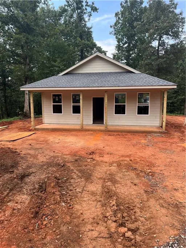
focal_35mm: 26
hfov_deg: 53.1
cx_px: 93
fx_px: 186
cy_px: 124
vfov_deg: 67.3
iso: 50
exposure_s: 1/522
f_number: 1.6
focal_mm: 5.1
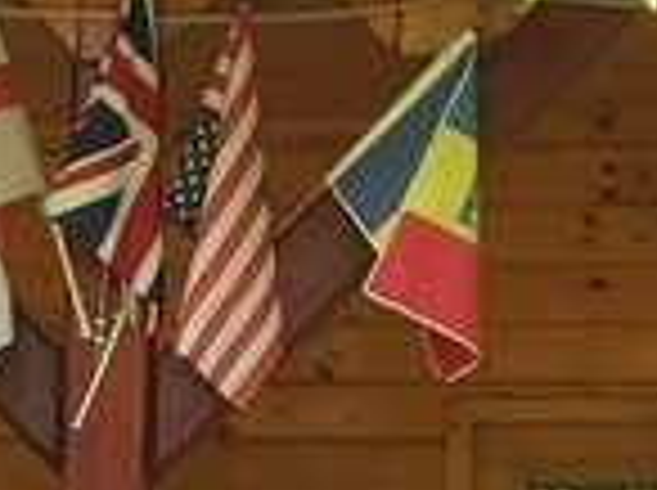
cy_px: 1070
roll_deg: -1.8
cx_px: -459
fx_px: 3865
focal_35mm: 204
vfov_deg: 6.9
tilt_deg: -3.3
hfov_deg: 9.3
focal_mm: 4.15
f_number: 2.2
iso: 32
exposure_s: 1/100
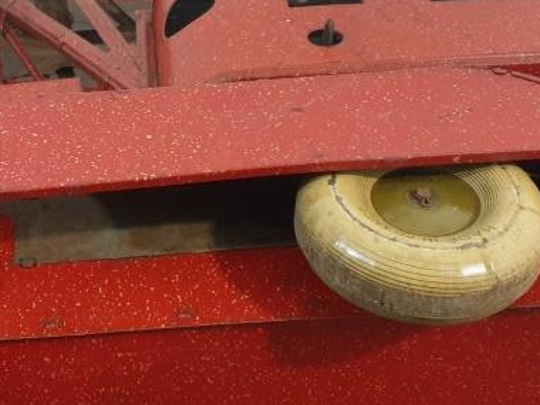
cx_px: 180
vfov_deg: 21.0
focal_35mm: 70
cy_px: 158
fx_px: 1092
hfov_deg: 27.6
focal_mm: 4.3
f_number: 1.5
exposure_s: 1/50
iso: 400
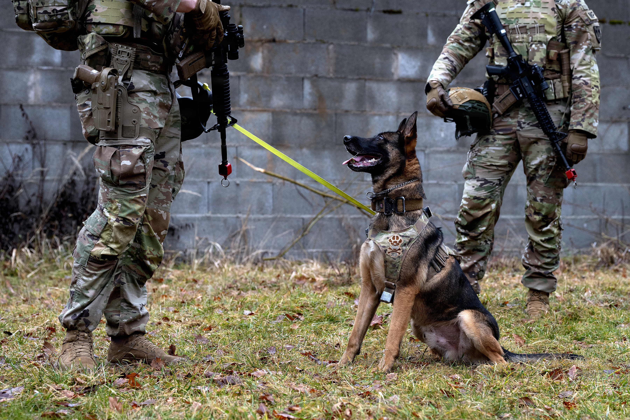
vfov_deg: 16.9
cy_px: 210
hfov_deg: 25.1
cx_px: 315
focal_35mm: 81
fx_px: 1417
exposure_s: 1/640
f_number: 4.5
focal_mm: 81
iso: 400
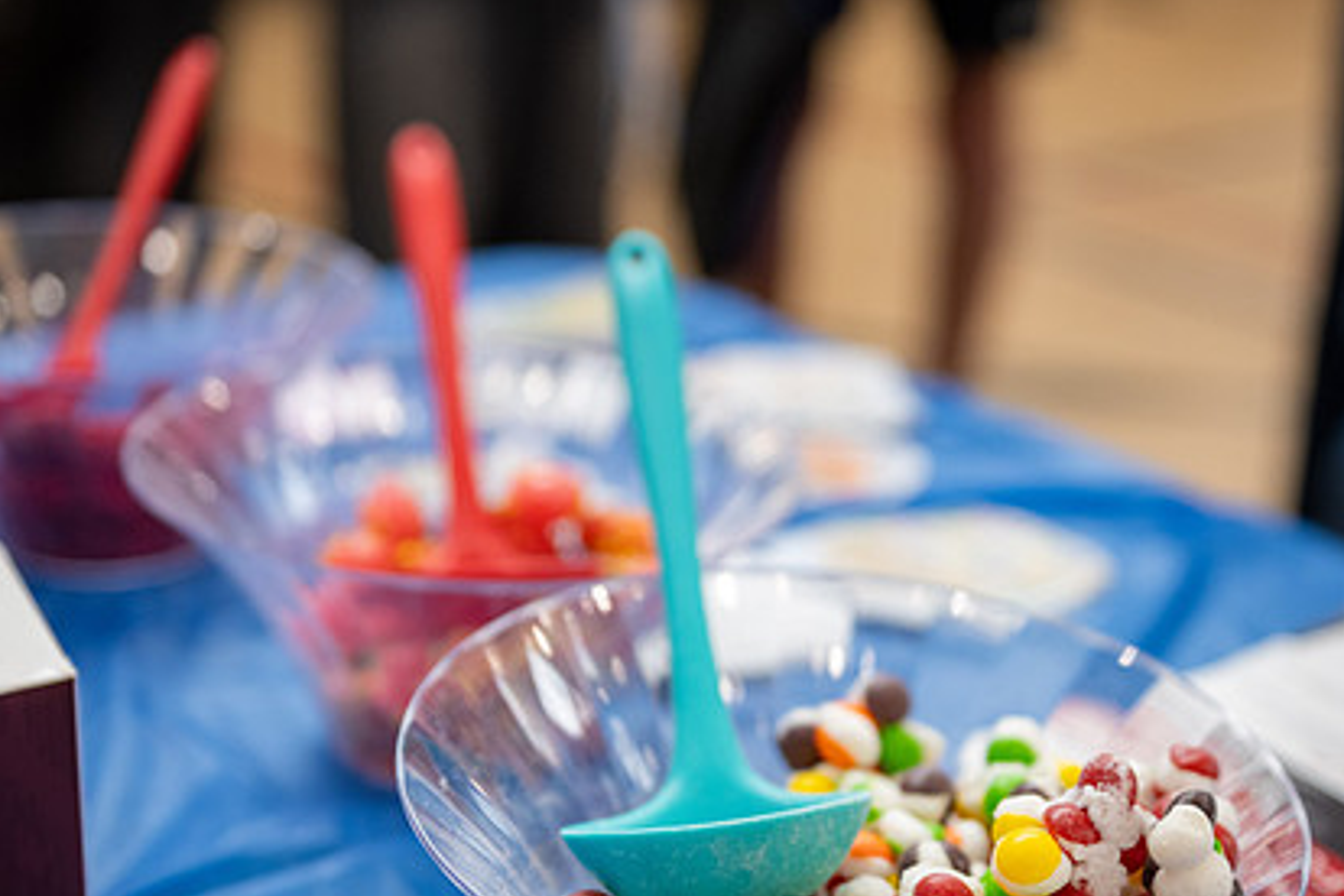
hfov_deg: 35.6
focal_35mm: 56
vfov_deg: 24.1
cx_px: 678
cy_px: 563
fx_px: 2091
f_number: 2.8
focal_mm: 40
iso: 1250
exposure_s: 1/500
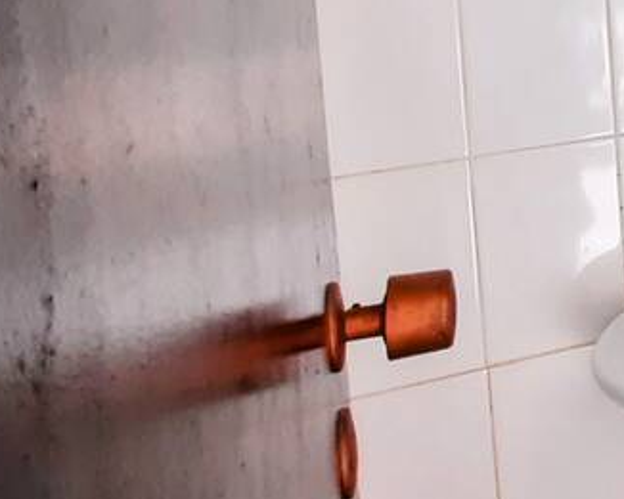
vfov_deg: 24.9
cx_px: 1229
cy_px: -76
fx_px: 1035
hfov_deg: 19.6
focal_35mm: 56
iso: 50
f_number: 2.2
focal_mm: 1.74
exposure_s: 1/60
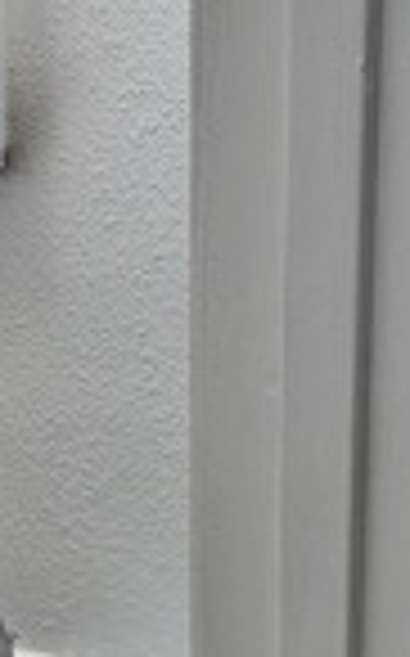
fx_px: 1129
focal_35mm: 63
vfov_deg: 30.9
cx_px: -347
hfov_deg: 16.8
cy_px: 601
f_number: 2.2
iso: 160
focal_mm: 1.74
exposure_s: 1/60
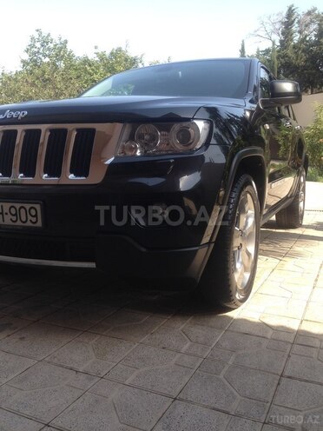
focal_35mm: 33
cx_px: 162
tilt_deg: -8.7
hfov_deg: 42.9
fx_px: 411
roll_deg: -1.6
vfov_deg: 55.4
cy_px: 216
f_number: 2.4
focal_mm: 4.12
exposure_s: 1/493
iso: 50
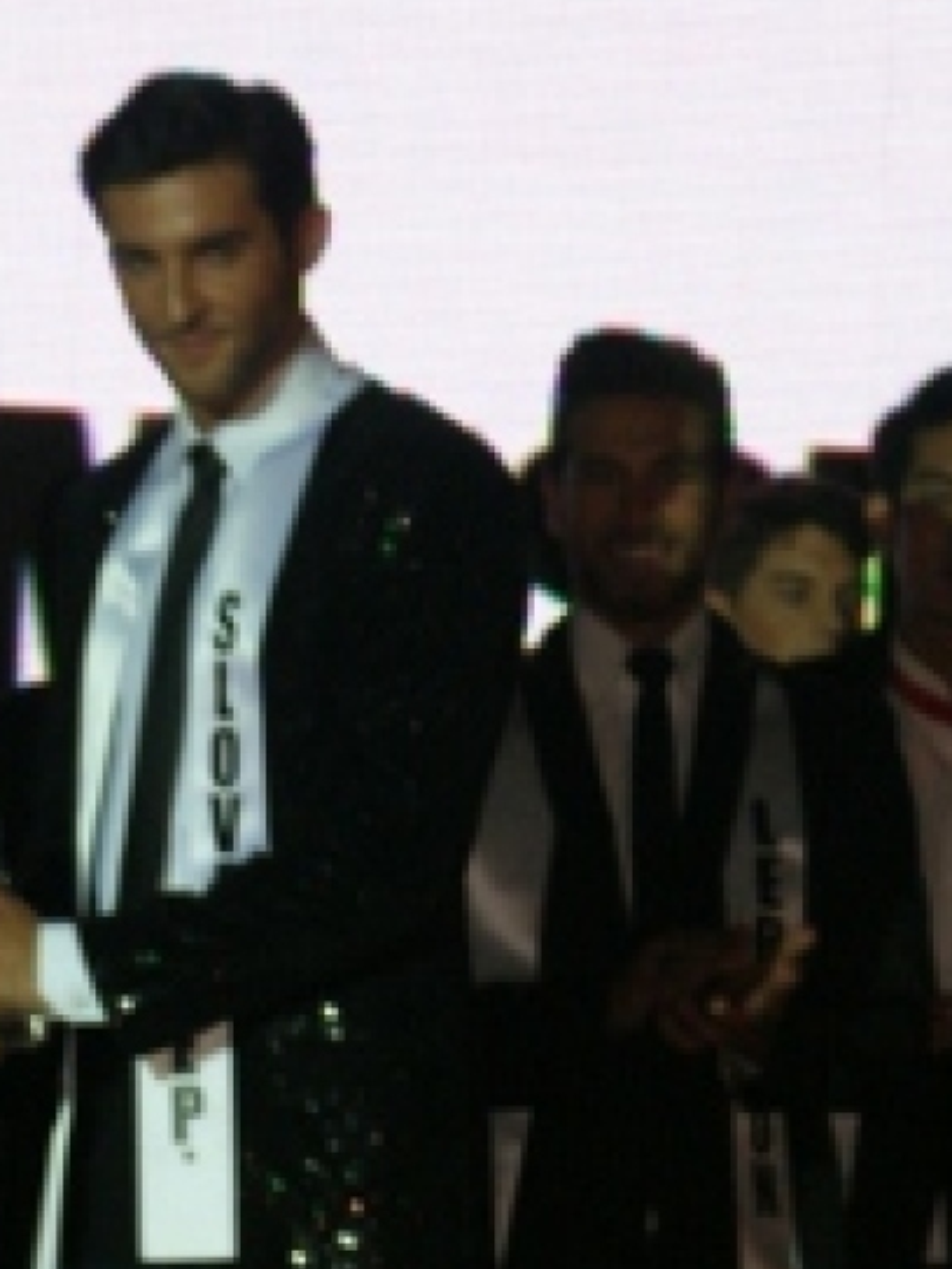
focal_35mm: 333
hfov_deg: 4.5
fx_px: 12211
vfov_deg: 5.9
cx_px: -35
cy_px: 1414
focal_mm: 70
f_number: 5.6
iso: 400
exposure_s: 1/125
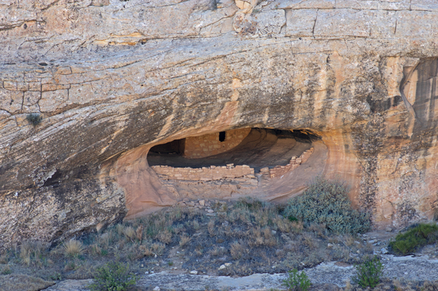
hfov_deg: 13.7
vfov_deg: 9.1
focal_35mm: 150
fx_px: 1823
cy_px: 146
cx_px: 219
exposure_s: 1/125
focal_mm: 100
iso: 100
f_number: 5
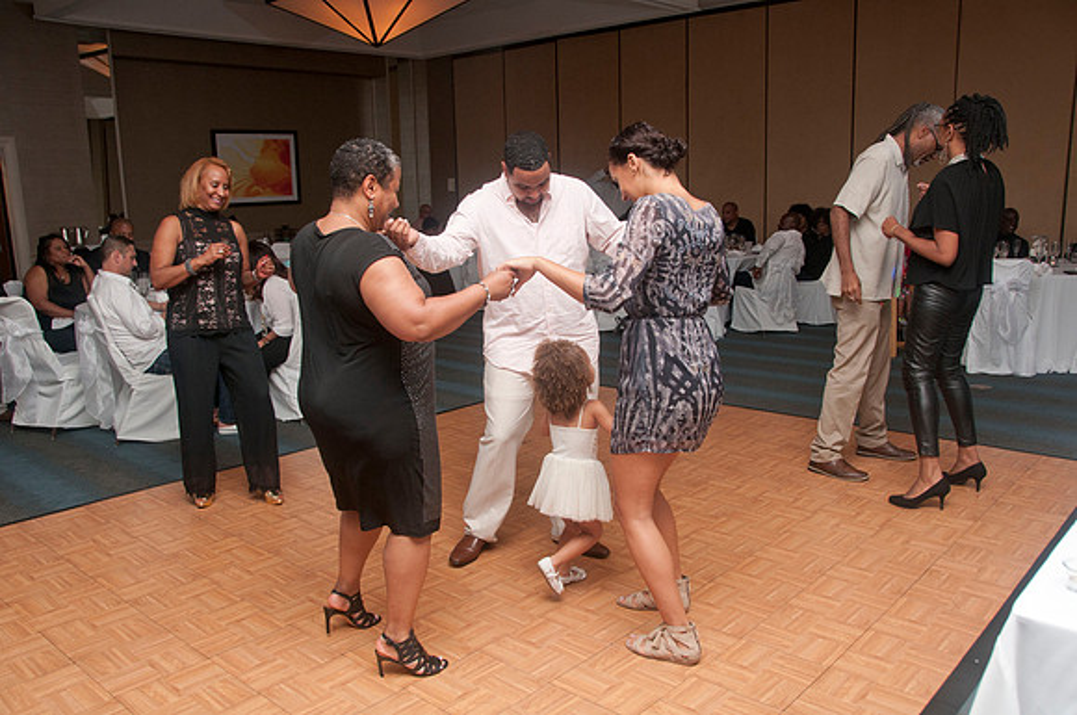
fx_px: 807
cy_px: 358
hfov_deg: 67.5
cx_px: 538
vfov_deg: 47.8
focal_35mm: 27
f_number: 5.6
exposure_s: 1/125
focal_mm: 18
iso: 400
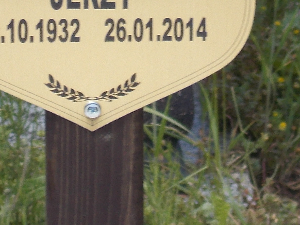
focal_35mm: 492
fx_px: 4263
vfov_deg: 3.0
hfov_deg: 4.0
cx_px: 101
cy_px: -120
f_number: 6.5
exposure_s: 1/125
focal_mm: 23
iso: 80
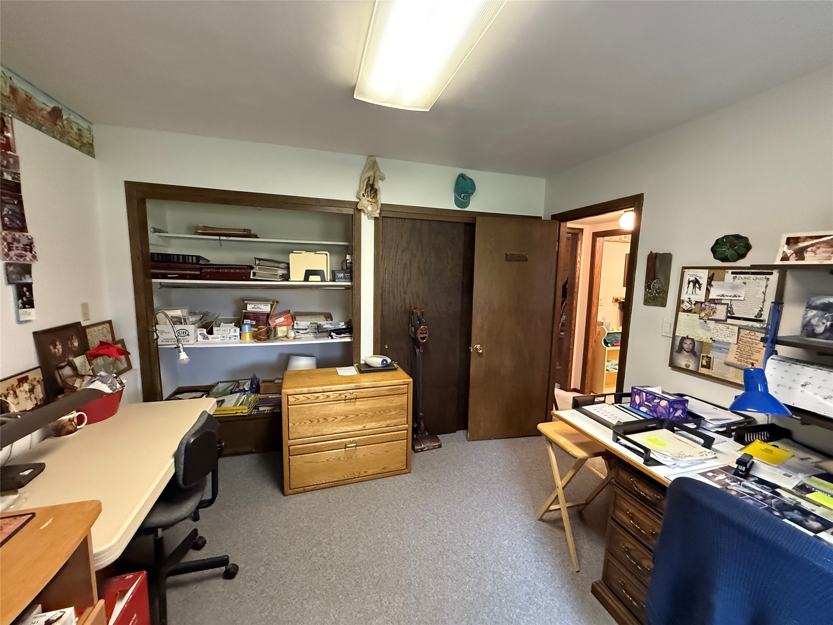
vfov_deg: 85.7
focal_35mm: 14
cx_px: 416
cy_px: 312
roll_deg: -1.4
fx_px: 337
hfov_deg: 102.1
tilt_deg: -5.2
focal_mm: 2.22
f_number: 2.2
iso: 800
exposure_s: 1/60
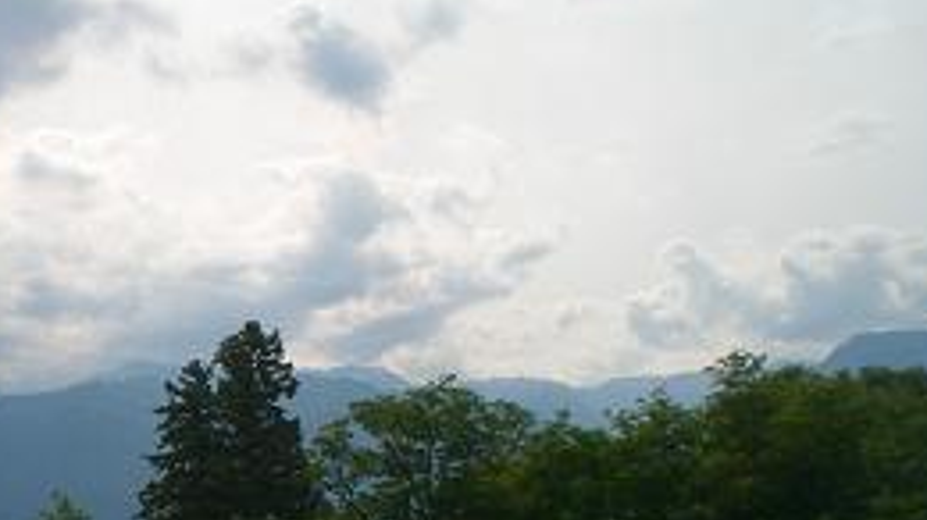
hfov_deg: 27.9
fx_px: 1818
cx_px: 153
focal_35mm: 74
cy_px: 588
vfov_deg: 15.8
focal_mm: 6.3
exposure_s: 1/1000
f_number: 4.4
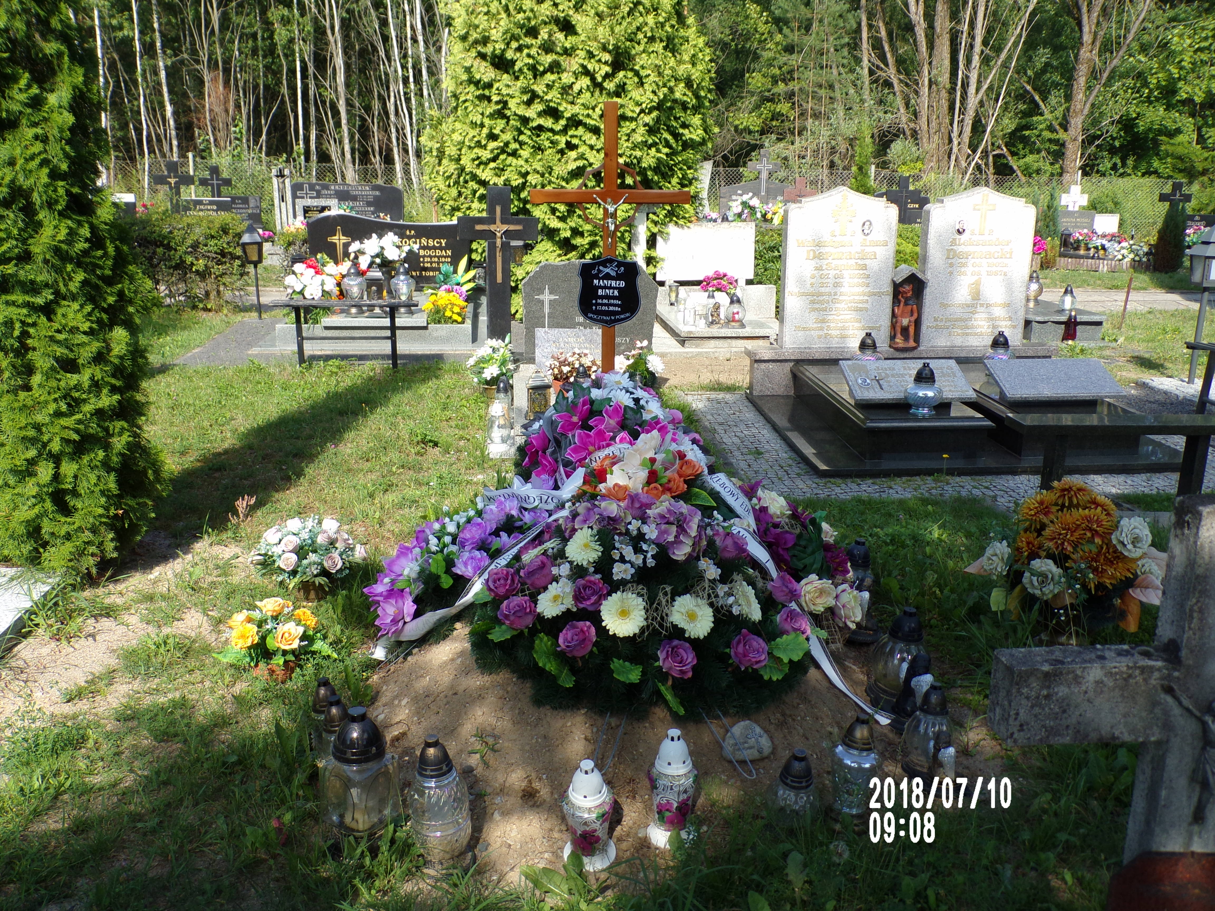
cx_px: 608
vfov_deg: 44.2
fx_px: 1123
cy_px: 456
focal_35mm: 32
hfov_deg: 56.8
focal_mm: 5.8
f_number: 4.6
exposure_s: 1/250
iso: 80
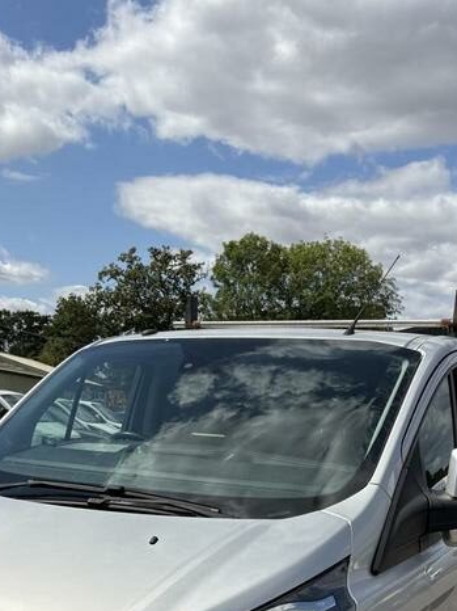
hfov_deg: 29.0
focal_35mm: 50
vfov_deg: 36.7
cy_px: 502
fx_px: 881
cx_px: 177
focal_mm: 5.96
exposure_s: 1/8850
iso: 50
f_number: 1.6
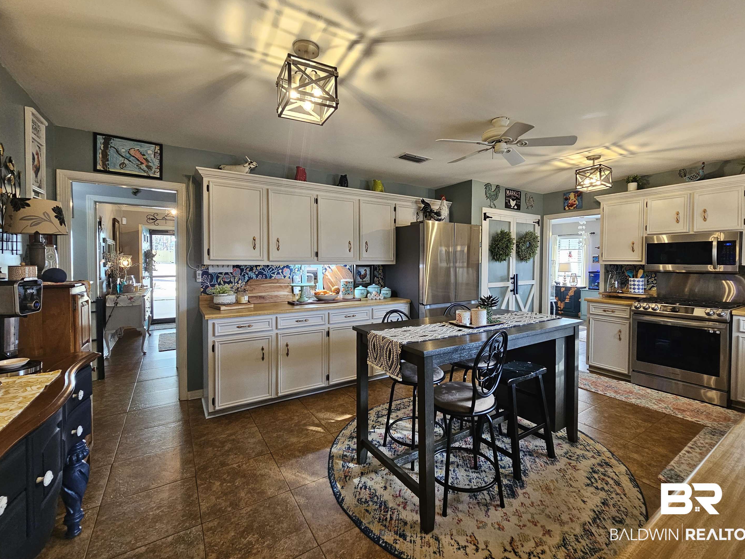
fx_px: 301
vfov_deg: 85.6
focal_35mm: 14
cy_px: 269
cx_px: 390
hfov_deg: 102.0
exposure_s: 1/60
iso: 200
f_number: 2.2
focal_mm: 2.2
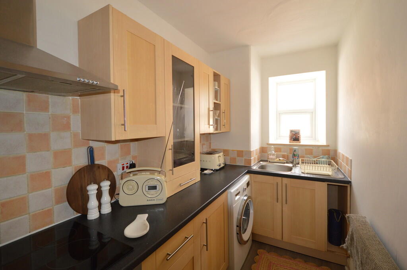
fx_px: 169
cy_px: 135
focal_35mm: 15
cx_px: 204
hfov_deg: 100.4
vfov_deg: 77.2
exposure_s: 1/60
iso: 400
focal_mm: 10
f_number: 4
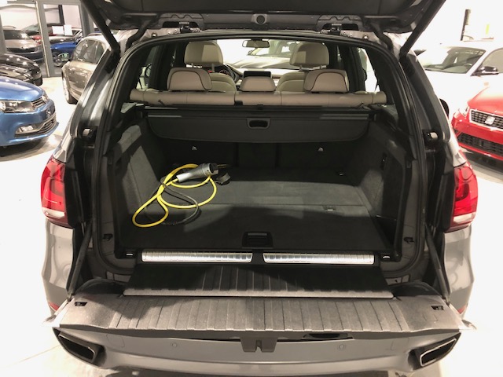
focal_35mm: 28
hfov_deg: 63.4
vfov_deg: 49.7
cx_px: 252
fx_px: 407
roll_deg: -1.3
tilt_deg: -21.6
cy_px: 188
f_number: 1.8
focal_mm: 3.99
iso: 80
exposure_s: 1/5
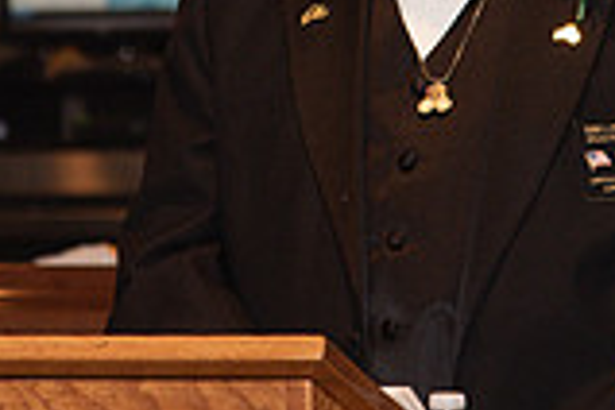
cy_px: -10
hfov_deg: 4.7
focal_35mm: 438
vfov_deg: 3.1
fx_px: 7482
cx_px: 371
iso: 800
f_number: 4
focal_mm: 120
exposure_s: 1/200
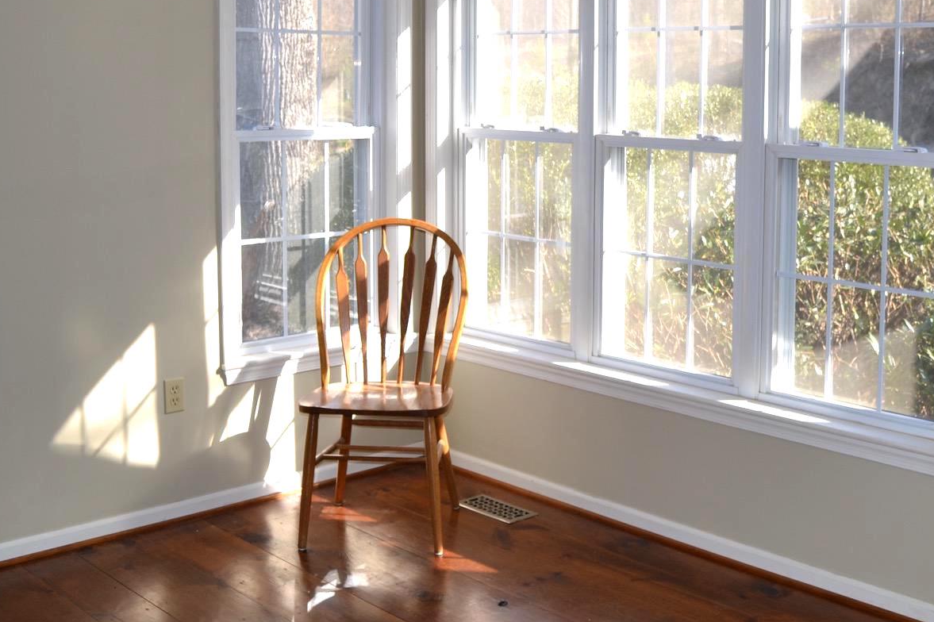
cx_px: 586
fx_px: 1219
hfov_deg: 41.6
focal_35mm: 47
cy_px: 174
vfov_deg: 28.3
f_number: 4
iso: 110
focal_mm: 18
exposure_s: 1/125
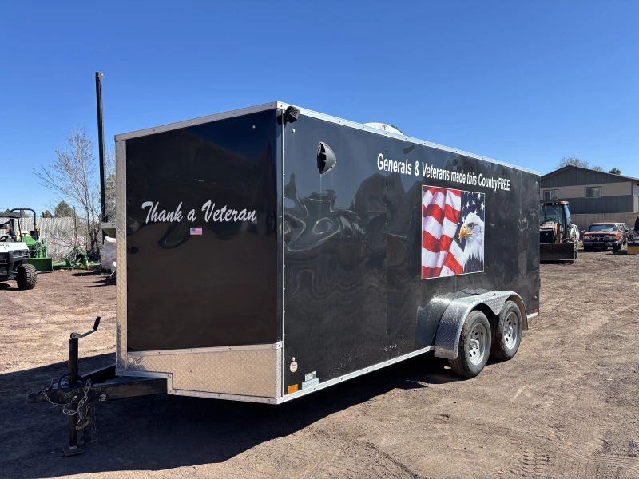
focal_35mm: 26
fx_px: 480
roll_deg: +1.5
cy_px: 240
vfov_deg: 53.1
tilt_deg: -2.1
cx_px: 320
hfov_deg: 67.3
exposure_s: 1/1876
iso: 50
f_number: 1.6
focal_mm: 5.96
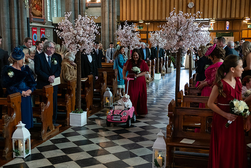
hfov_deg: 41.1
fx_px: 335
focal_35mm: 48
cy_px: 84
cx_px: 126
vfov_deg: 28.1
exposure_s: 1/160
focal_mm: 48
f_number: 3.5
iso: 1250
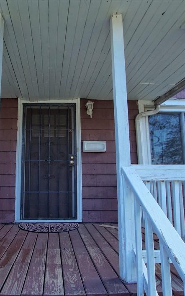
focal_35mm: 26
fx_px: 208
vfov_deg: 70.9
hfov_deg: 46.5
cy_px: 150
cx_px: 50
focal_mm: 11
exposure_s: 1/160
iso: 100
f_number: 4.5
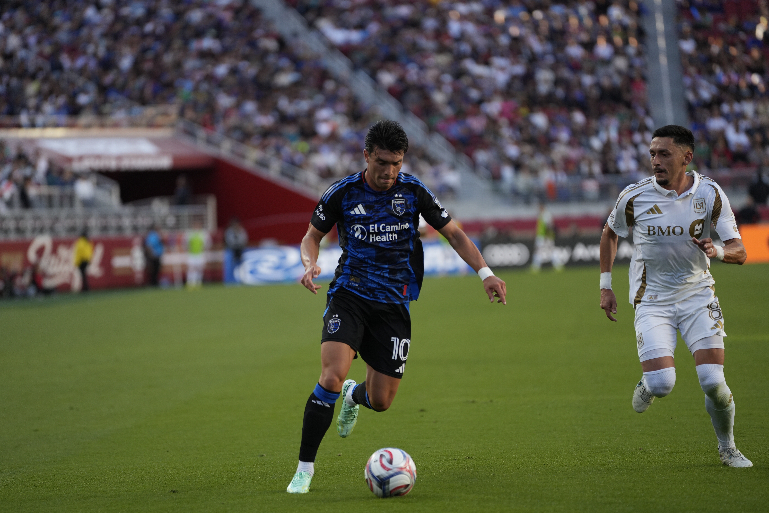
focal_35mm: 200
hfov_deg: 10.3
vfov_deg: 6.9
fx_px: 4272
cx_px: 384
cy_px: 256
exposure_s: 1/1600
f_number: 2.8
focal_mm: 200
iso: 500
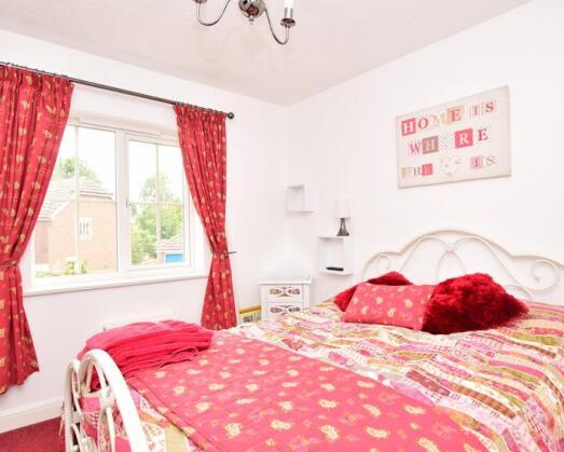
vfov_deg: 67.4
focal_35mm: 20
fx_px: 339
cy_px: 228
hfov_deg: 79.5
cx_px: 285
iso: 400
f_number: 9
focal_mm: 11.5
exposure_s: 1/60
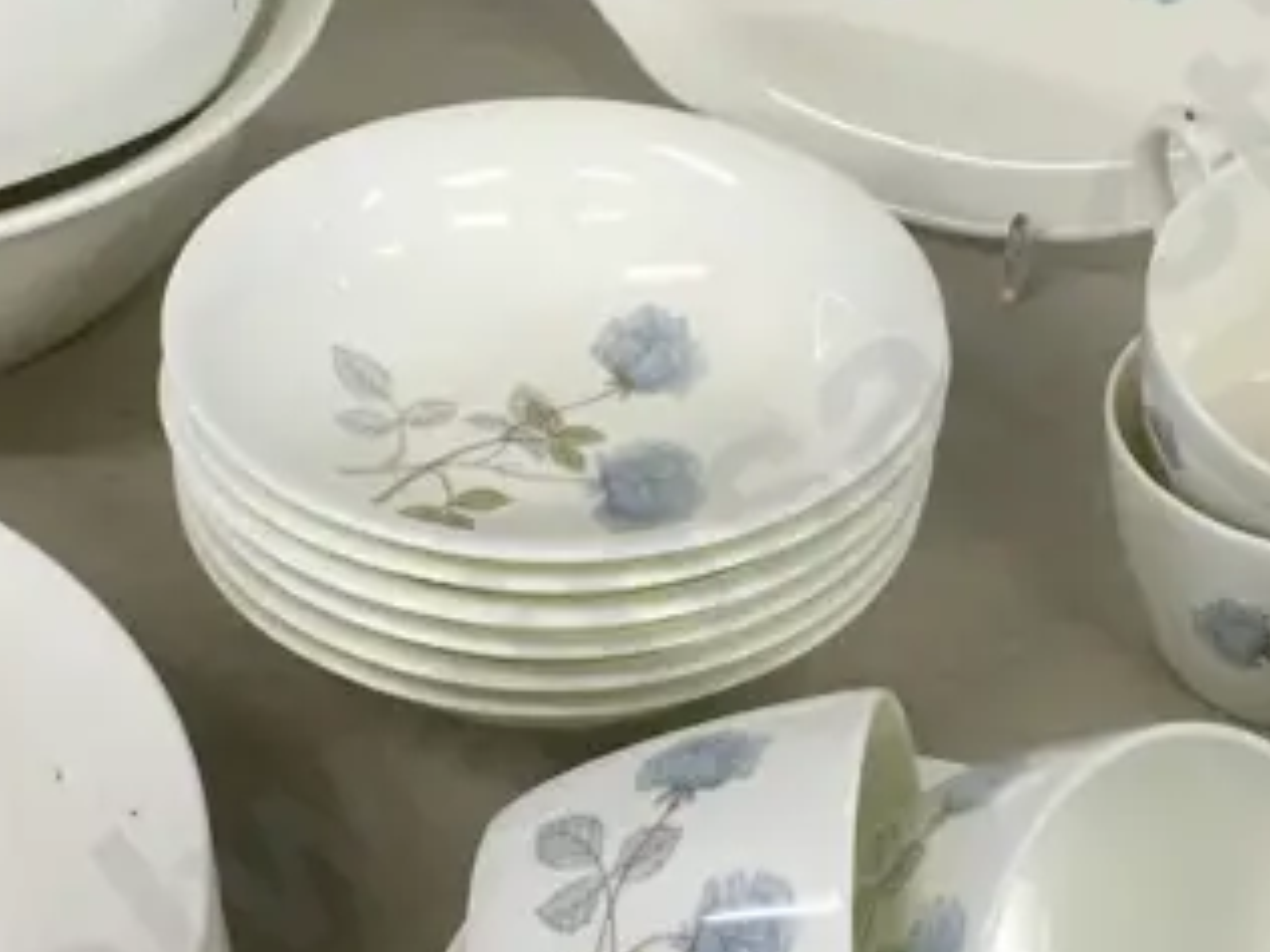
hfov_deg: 20.9
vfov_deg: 15.7
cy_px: 534
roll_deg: -0.3
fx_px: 3449
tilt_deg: -38.4
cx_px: 731
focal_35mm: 94
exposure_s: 1/33
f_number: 2.2
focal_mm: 4.15
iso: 40
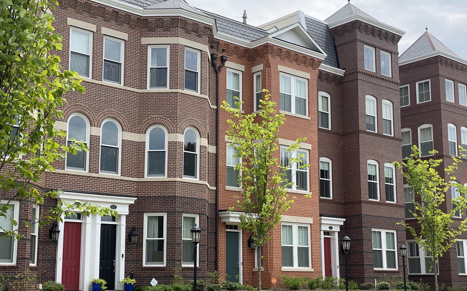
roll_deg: -0.2
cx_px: 231
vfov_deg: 23.1
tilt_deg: +9.6
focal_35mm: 56
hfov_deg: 36.3
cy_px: 160
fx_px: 713
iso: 20
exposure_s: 1/1597
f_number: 2
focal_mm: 6
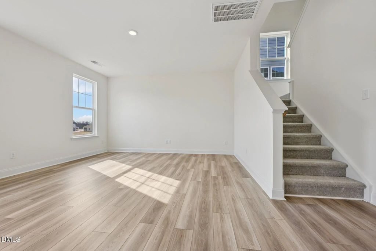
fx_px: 146
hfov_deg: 104.2
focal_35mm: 14
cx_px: 188
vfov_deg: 81.2
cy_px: 126
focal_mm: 14
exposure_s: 1/80
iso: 100
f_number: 8
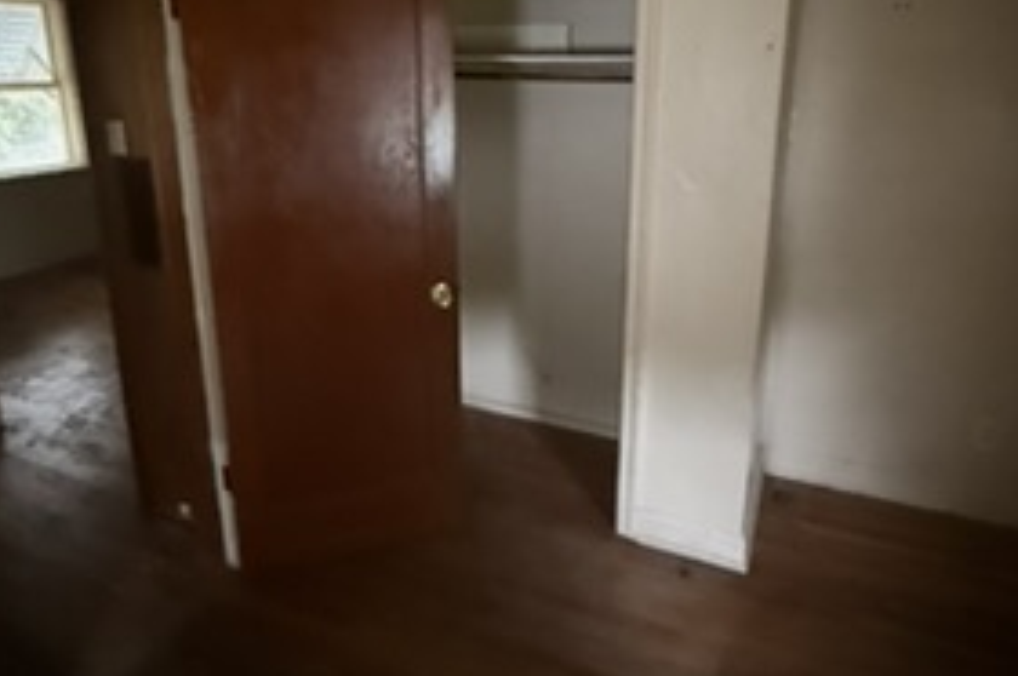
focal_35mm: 25
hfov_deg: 71.6
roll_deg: -0.2
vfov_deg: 50.3
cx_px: 516
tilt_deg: -12.3
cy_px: 229
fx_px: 706
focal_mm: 2.22
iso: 2000
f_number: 2.2
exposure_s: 1/30
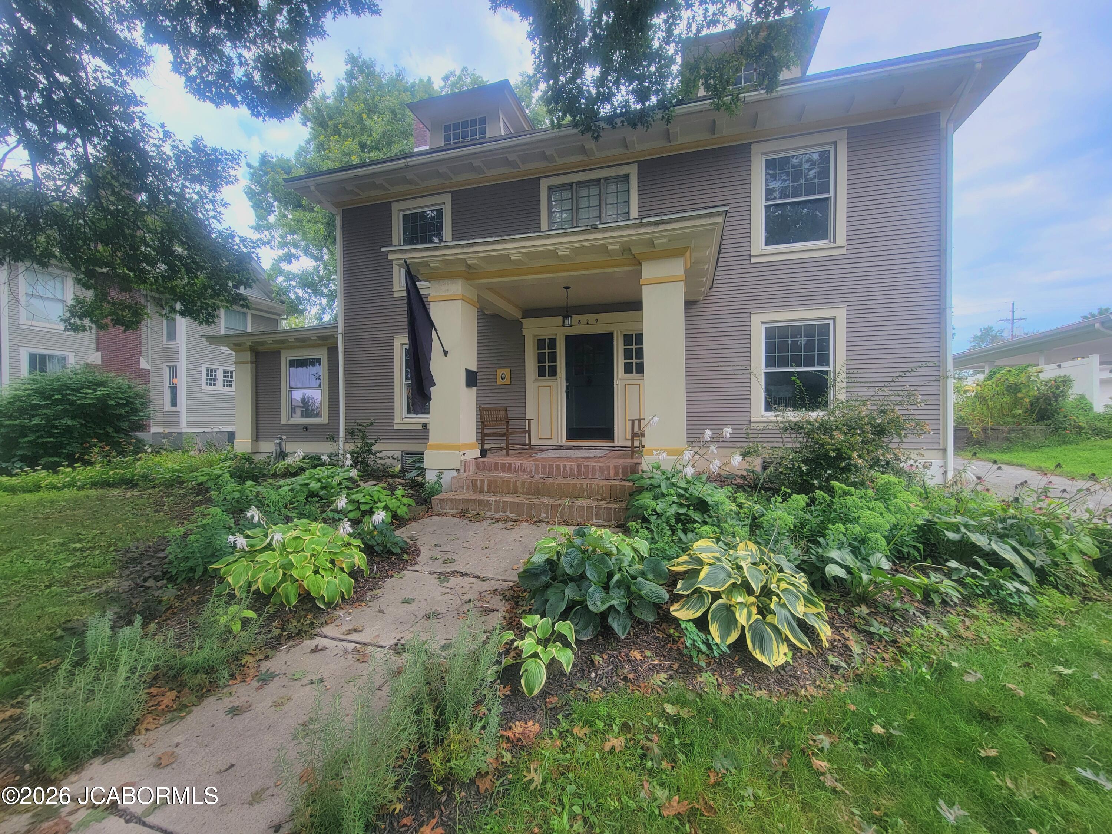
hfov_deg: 106.2
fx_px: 418
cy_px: 417
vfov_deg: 89.9
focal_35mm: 13
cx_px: 556
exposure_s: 1/476
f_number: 2.2
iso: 50
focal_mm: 2.2
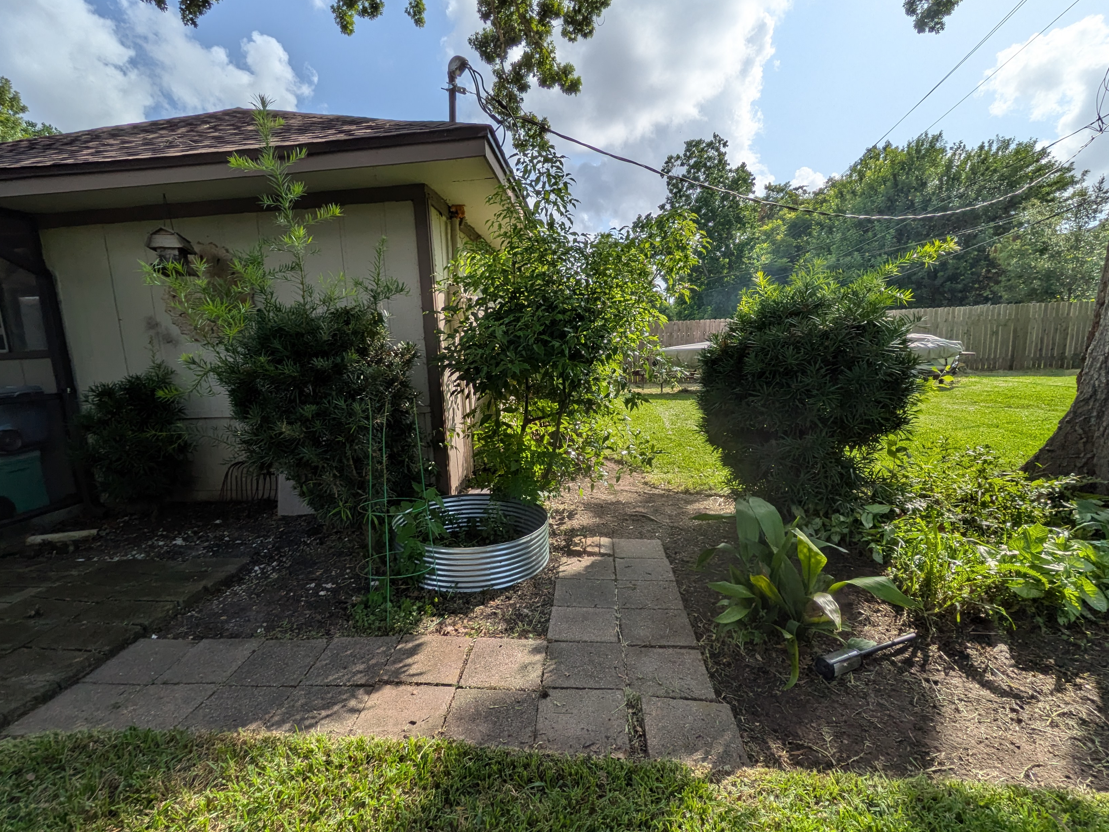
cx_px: 536
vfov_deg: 74.7
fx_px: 545
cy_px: 441
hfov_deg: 91.0
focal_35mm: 17
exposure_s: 1/2532
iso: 48
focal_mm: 1.85
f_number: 2.2
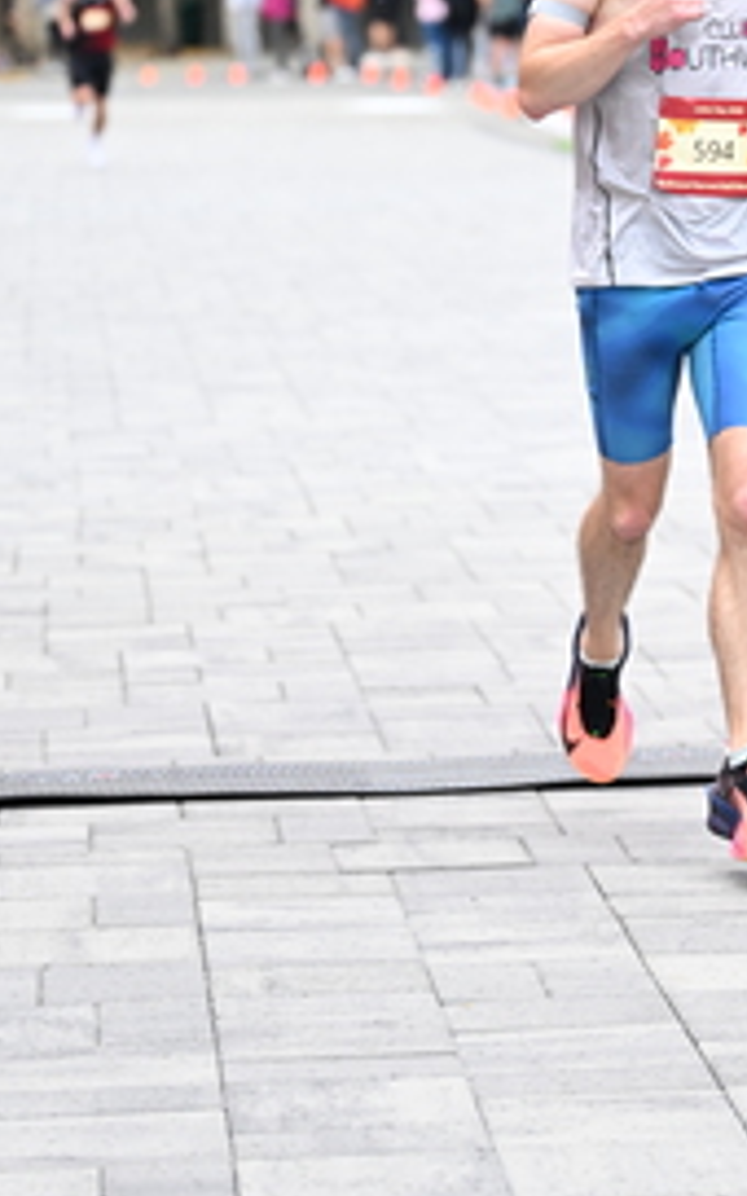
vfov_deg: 12.1
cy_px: 418
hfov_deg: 7.5
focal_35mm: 173
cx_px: 771
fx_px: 5635
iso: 1600
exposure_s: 1/1250
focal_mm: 84
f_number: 2.8
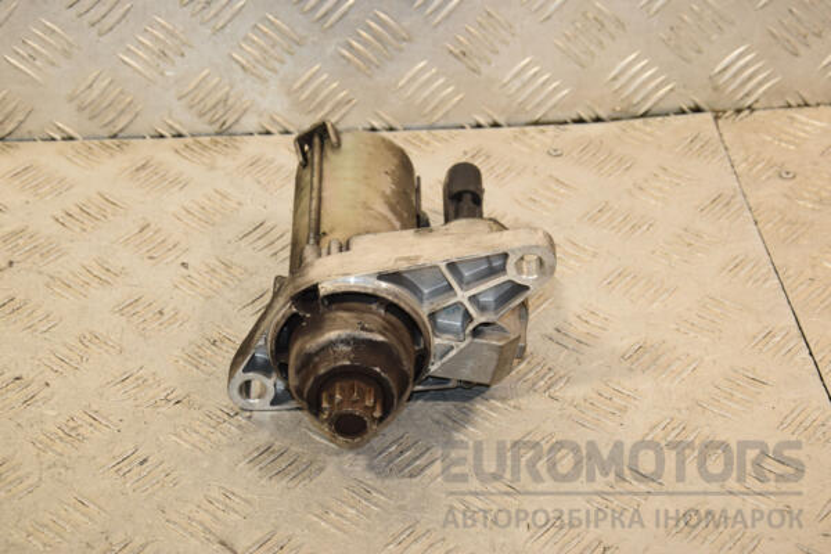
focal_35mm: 87
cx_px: 416
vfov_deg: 15.7
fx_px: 2008
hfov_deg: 23.4
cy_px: 277
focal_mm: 58
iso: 800
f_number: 7.1
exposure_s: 1/200
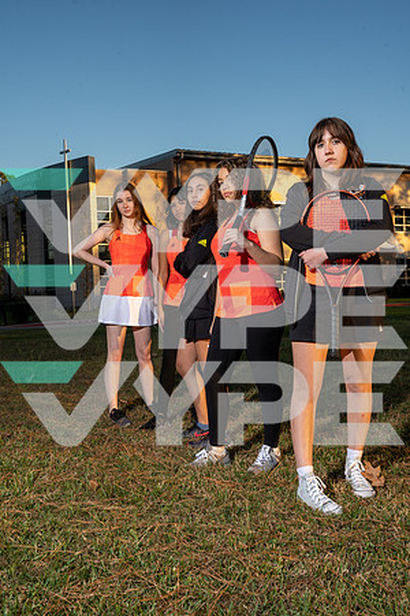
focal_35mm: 34
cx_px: 205
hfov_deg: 38.9
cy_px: 308
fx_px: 581
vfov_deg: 55.8
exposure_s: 1/250
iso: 400
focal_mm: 34
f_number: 11
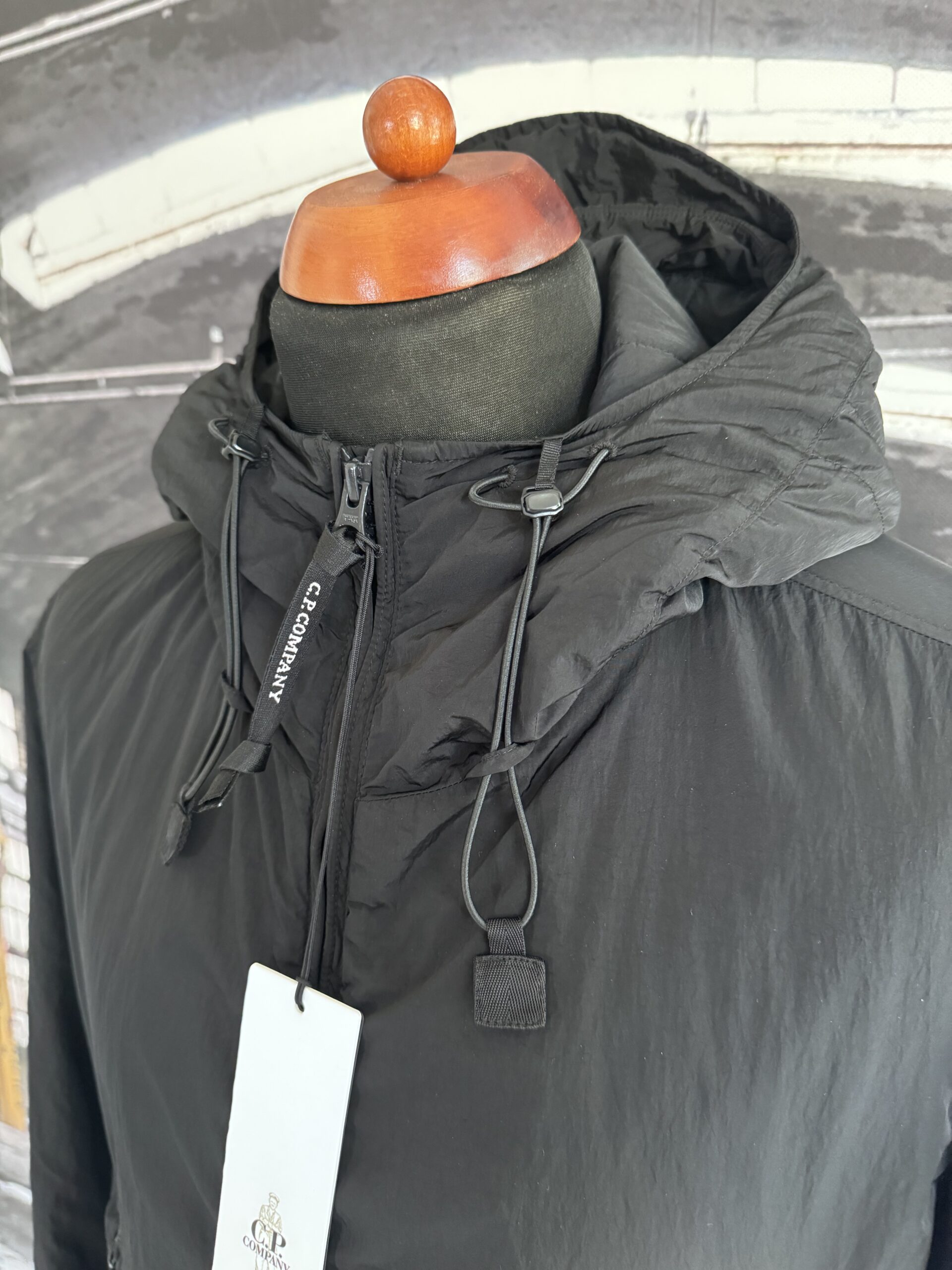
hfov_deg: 56.8
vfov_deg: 71.6
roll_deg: -0.3
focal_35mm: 24
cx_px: 476
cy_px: 635
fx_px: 880
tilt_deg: -17.0
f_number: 1.78
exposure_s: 1/60
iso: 800
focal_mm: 6.76
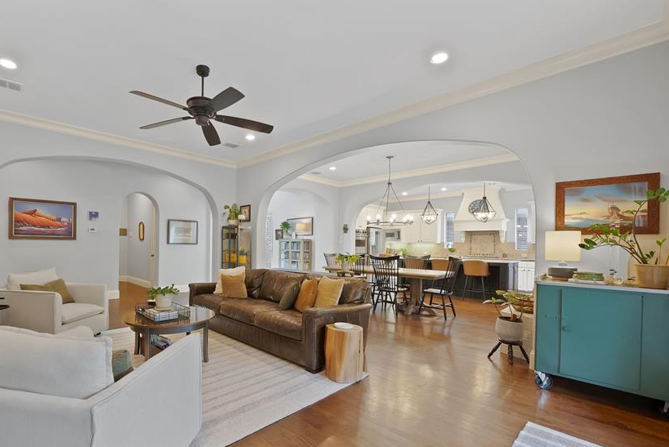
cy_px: 245
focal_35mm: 15
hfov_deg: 99.2
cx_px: 272
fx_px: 279
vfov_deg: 77.2
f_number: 9
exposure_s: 1/1.67
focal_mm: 12
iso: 640
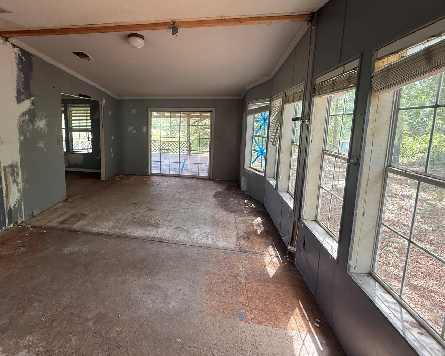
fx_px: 224
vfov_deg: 76.5
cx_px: 179
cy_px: 151
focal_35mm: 17
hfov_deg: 88.5
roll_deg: -0.6
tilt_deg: -6.5
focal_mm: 2.22
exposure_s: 1/99
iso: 160
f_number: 2.2
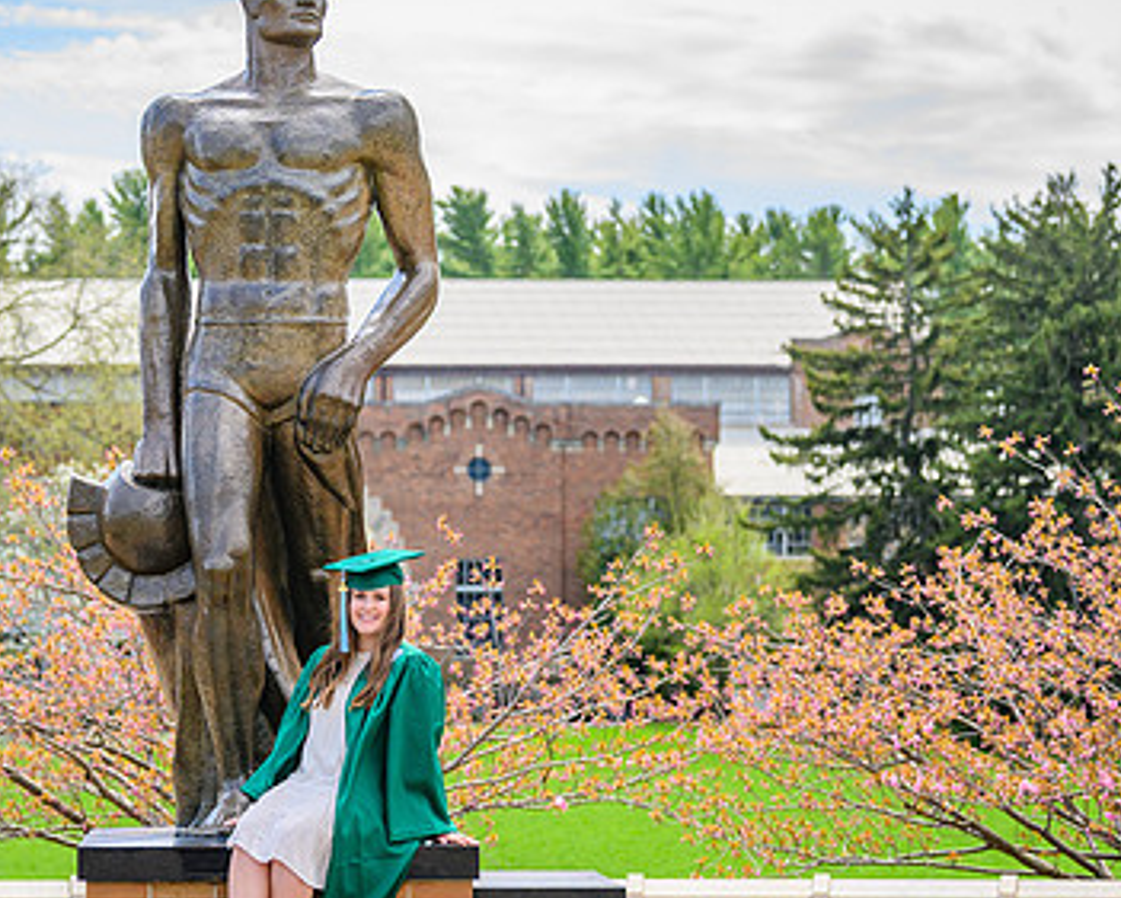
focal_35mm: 130
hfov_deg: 14.8
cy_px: 494
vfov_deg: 11.9
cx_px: 393
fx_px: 4314
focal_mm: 80
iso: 400
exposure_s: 1/2000
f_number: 4
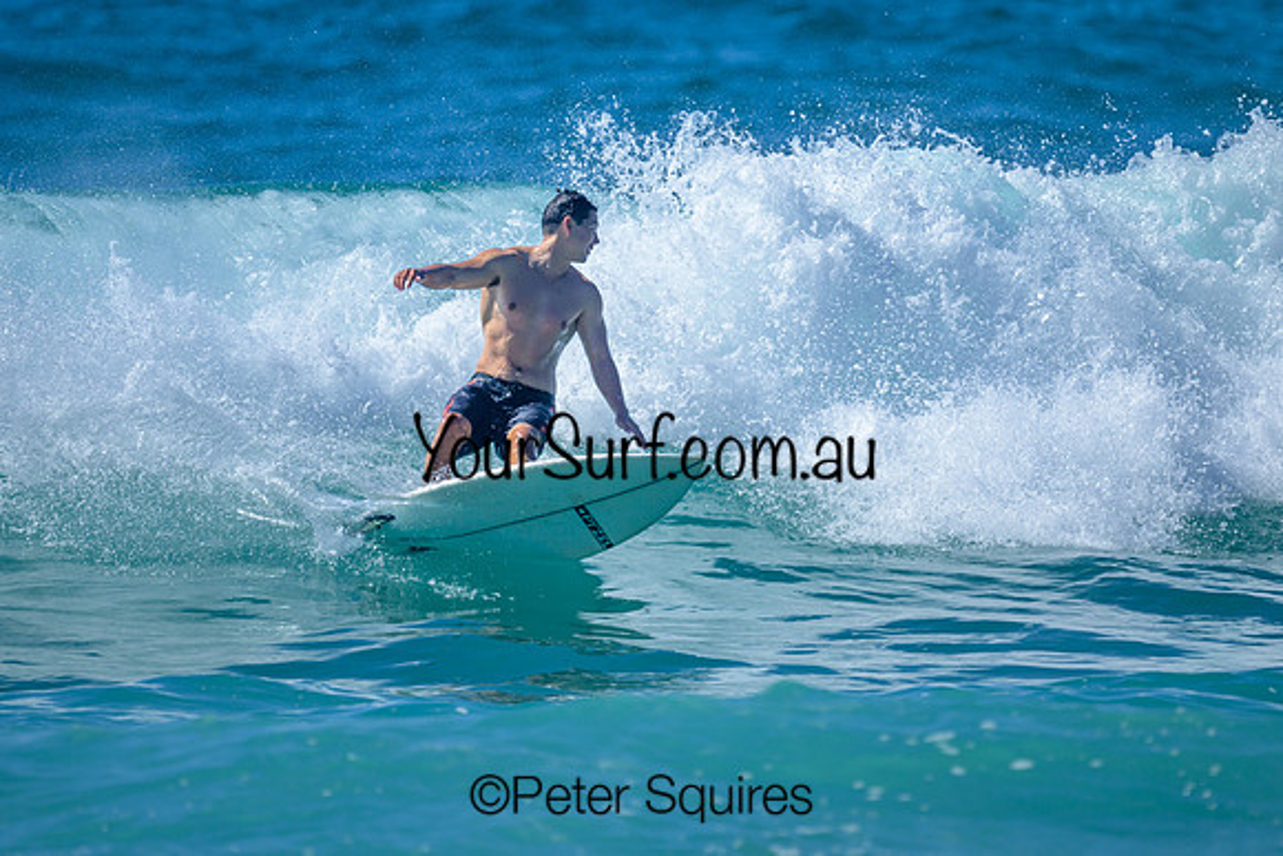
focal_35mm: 1100
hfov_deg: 1.9
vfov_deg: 1.3
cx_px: 588
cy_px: 378
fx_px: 39206
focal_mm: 800
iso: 220
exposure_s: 1/2500
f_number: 6.3
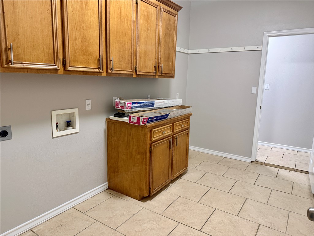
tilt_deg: -9.2
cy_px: 118
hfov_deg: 71.6
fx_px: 218
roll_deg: -1.4
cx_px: 157
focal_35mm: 24
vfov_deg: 56.8
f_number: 1.78
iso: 320
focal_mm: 6.76
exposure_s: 1/60
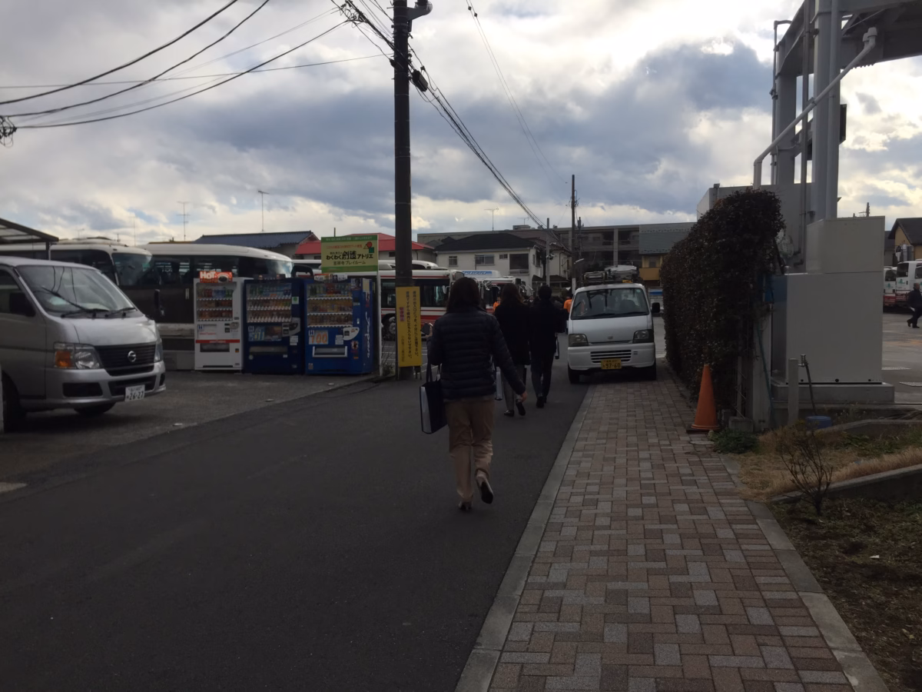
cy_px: 346
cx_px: 461
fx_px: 772
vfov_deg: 48.2
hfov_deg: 61.7
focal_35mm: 29
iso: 32
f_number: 2.2
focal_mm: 4.15
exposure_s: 1/2825
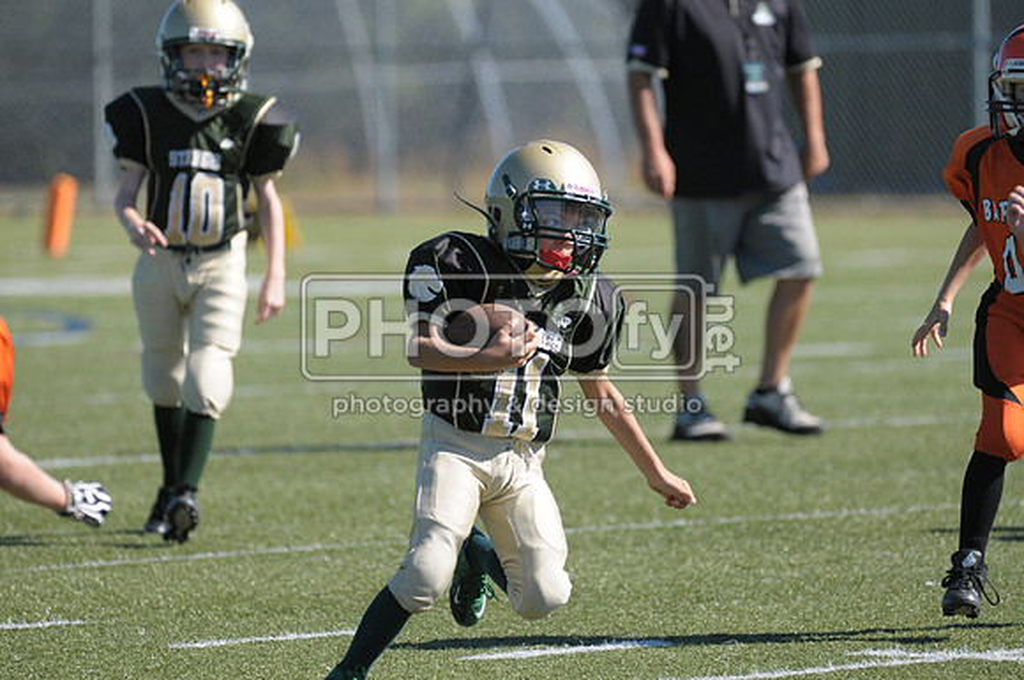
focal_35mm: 390
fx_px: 11078
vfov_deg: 3.5
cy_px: 340
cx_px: 512
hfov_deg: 5.3
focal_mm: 260
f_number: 4
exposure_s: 1/3200
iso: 640
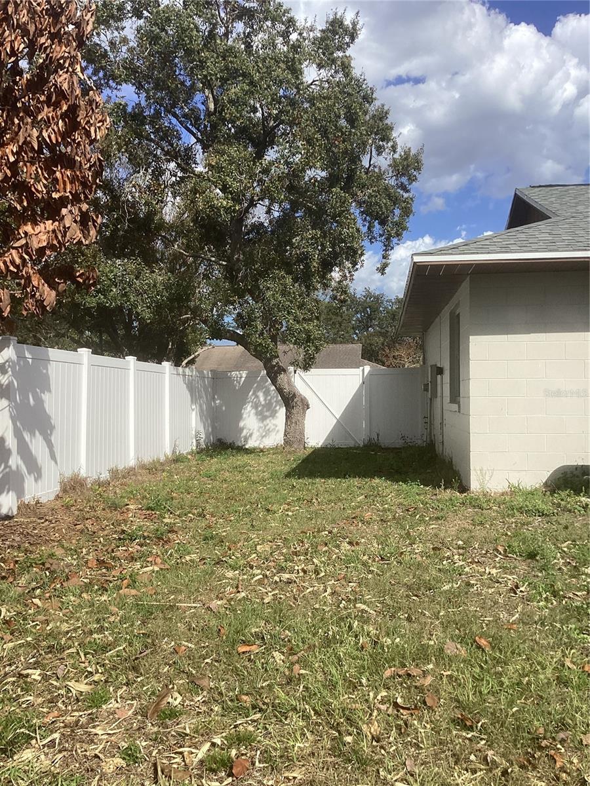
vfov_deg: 58.4
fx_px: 704
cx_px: 295
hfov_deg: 45.4
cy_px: 393
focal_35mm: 31
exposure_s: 1/1664
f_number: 2.4
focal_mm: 3.3
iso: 25
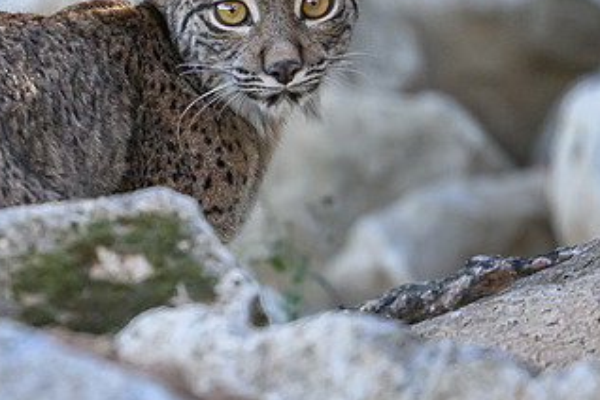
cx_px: 191
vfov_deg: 0.7
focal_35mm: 1850
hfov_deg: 1.1
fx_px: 30831
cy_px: 260
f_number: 4
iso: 2200
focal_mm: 560
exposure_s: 1/2000
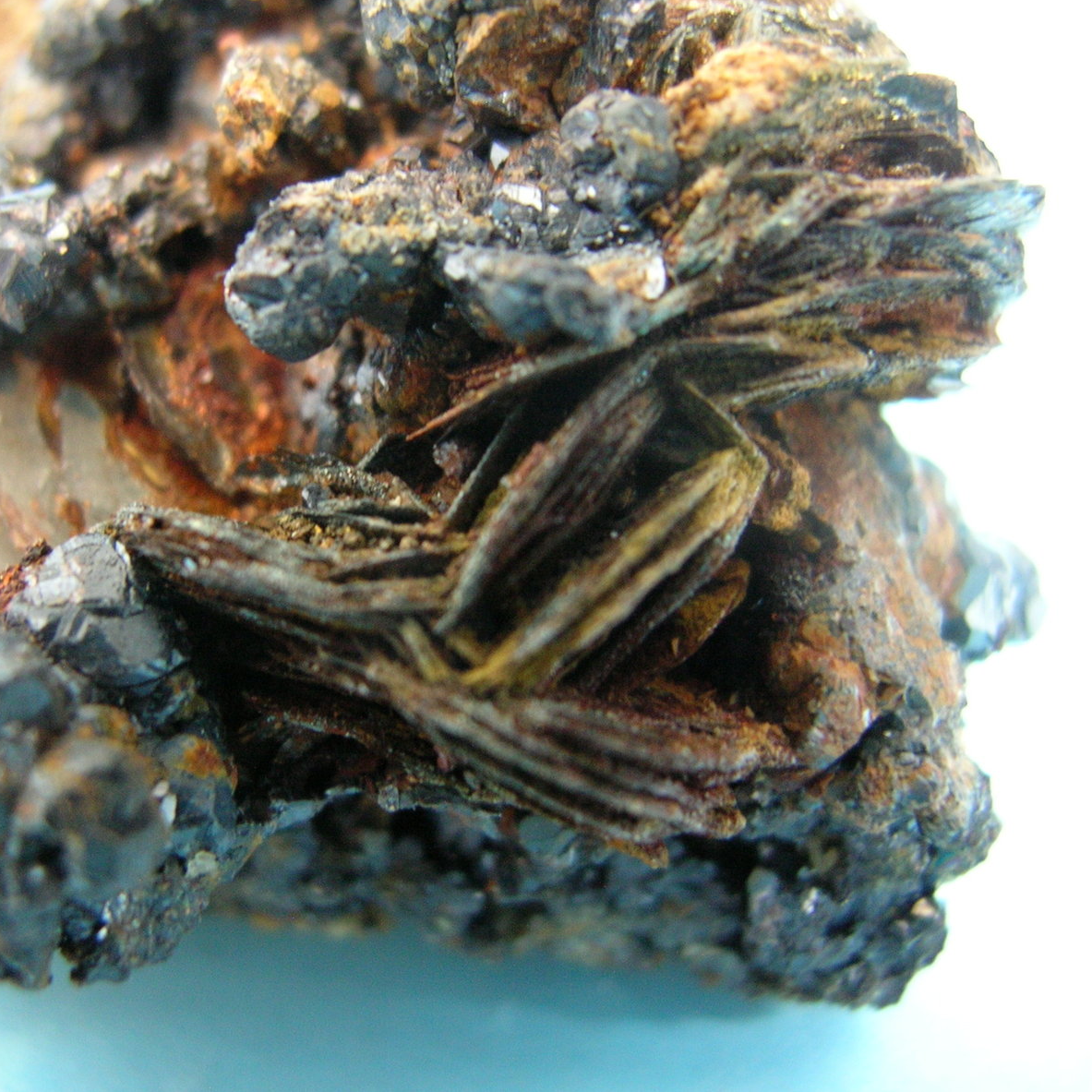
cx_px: 409
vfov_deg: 39.2
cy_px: 540
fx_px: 1535
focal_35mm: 43
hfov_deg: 38.9
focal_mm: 6
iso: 137
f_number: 2.7
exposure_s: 1/2.7
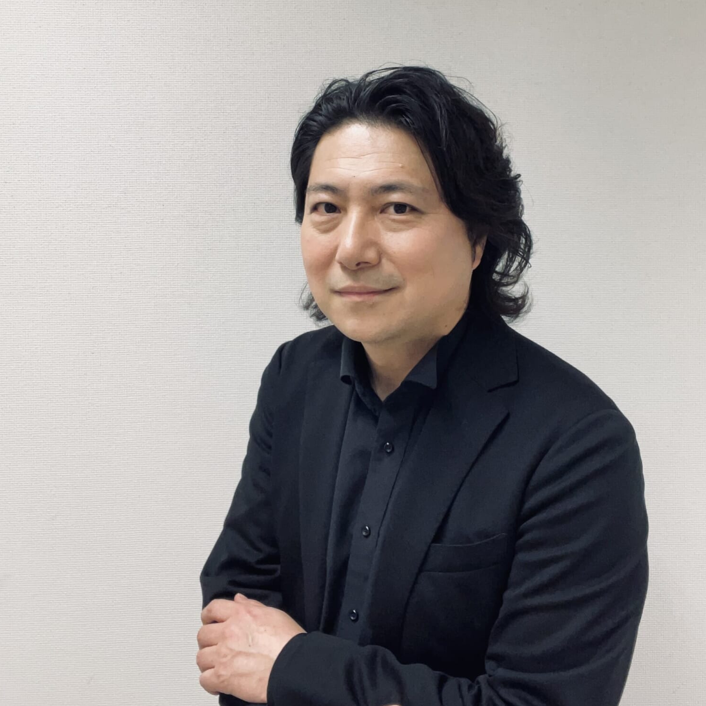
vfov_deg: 45.7
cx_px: 357
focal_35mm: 36
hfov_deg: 46.0
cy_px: 264
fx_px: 831
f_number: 2.2
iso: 160
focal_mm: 2.71
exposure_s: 1/60
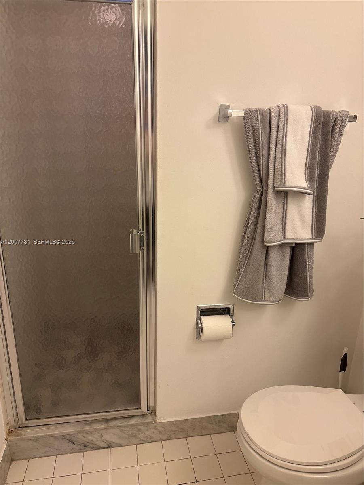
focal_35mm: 26
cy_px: 242
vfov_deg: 67.3
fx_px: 365
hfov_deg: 53.1
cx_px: 182
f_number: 1.6
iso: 100
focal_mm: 5.96
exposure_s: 1/60
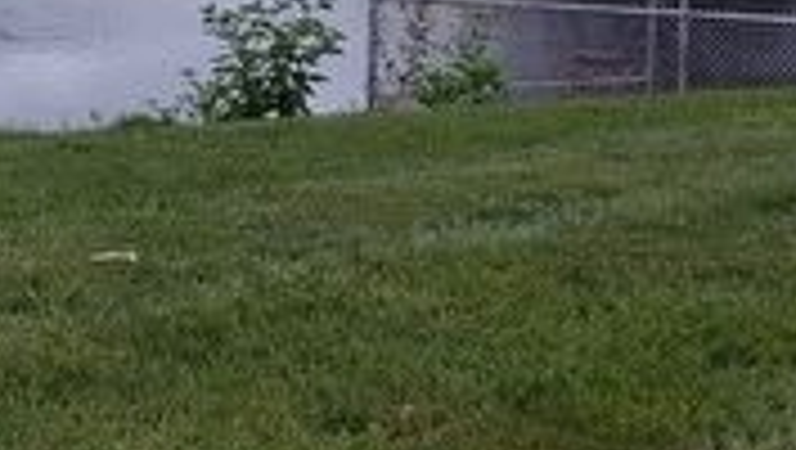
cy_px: -81
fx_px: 2388
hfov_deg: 18.4
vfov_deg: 10.6
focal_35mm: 113
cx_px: -18
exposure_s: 1/3501
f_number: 1.8
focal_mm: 5.56
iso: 100
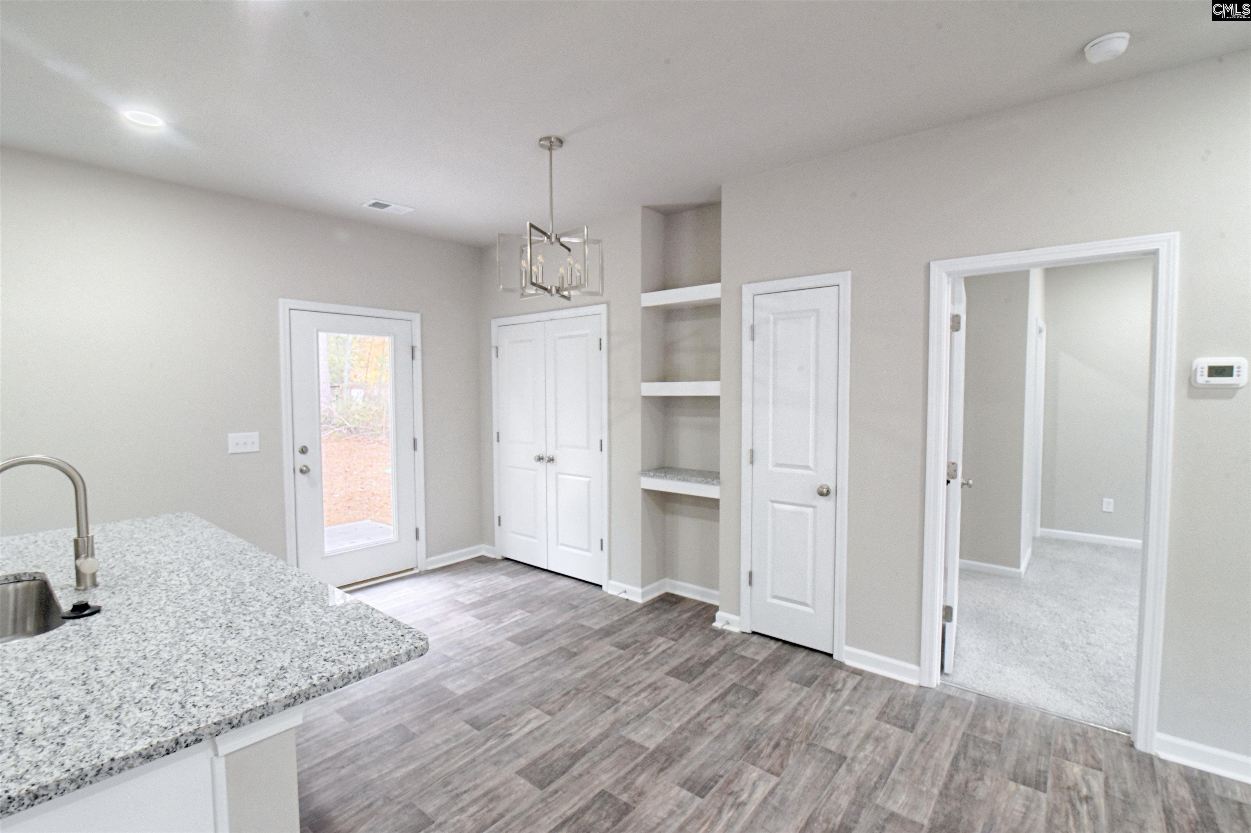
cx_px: 626
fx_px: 556
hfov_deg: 96.7
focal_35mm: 16
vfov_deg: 73.7
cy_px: 416
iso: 10000
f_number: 14
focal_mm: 16
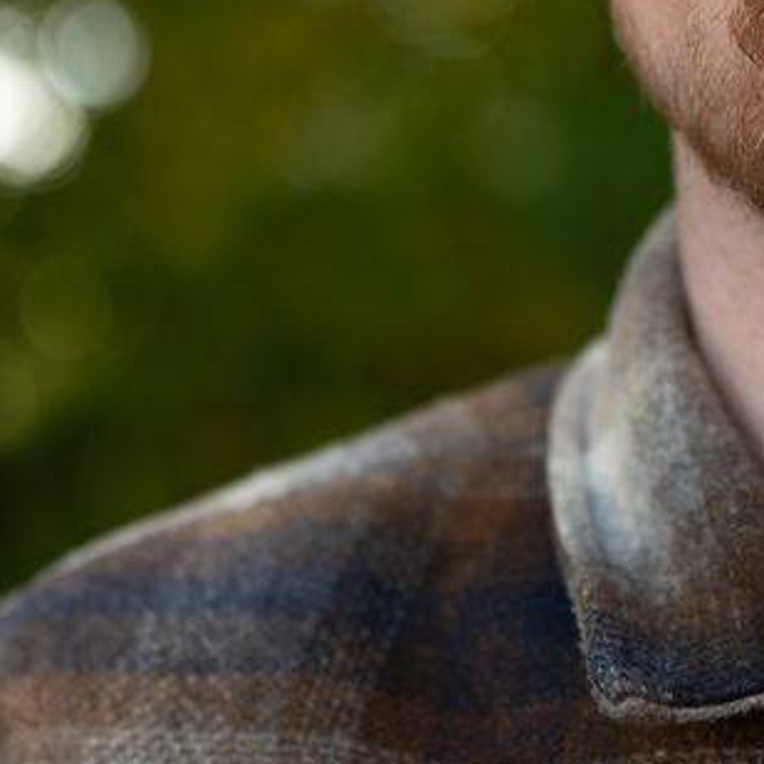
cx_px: 717
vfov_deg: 13.4
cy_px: 150
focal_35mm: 130
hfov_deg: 13.3
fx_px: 3246
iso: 200
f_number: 1.4
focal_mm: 35
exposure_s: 1/1000
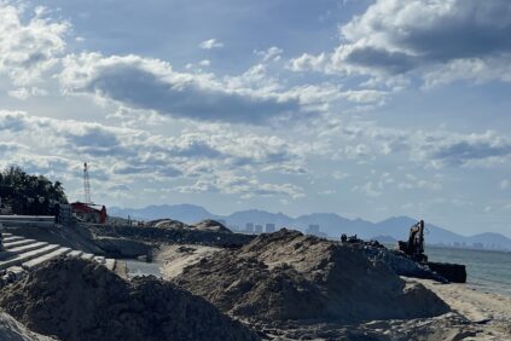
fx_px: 894
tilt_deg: +6.3
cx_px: -1
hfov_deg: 29.7
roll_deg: -3.8
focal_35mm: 63
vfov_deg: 21.5
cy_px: 116
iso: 40
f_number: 1.6
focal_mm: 5.1
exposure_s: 1/13514
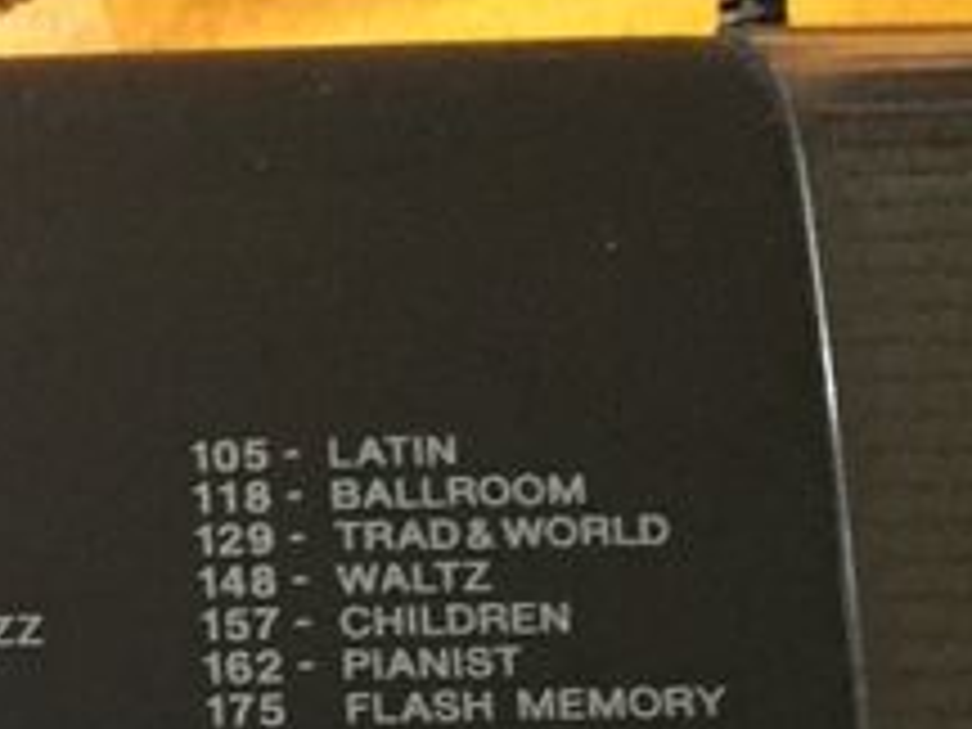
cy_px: 1678
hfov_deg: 12.2
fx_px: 3763
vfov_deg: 9.9
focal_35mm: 134
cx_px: -1233
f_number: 2.2
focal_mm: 4.15
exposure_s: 1/17
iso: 250
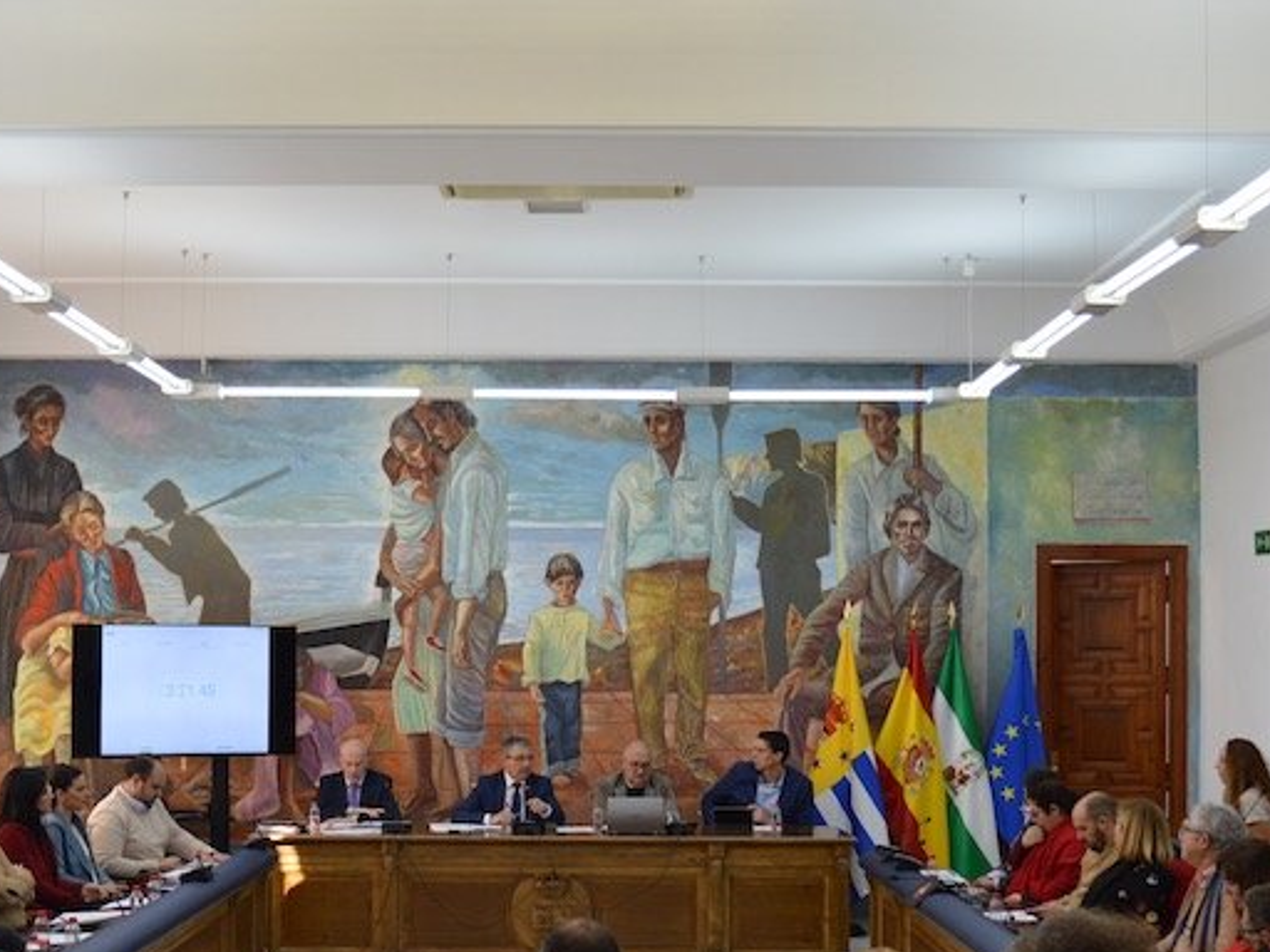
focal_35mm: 52
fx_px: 1899
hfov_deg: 36.9
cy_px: 615
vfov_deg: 28.0
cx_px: 558
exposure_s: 1/80
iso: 400
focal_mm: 23
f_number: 4.5
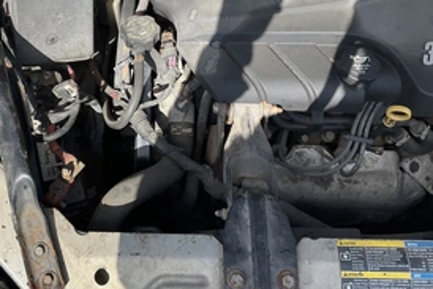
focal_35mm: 44
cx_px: 137
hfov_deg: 43.7
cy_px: 76
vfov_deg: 30.1
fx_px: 529
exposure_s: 1/829
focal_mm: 3
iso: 25
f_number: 1.8
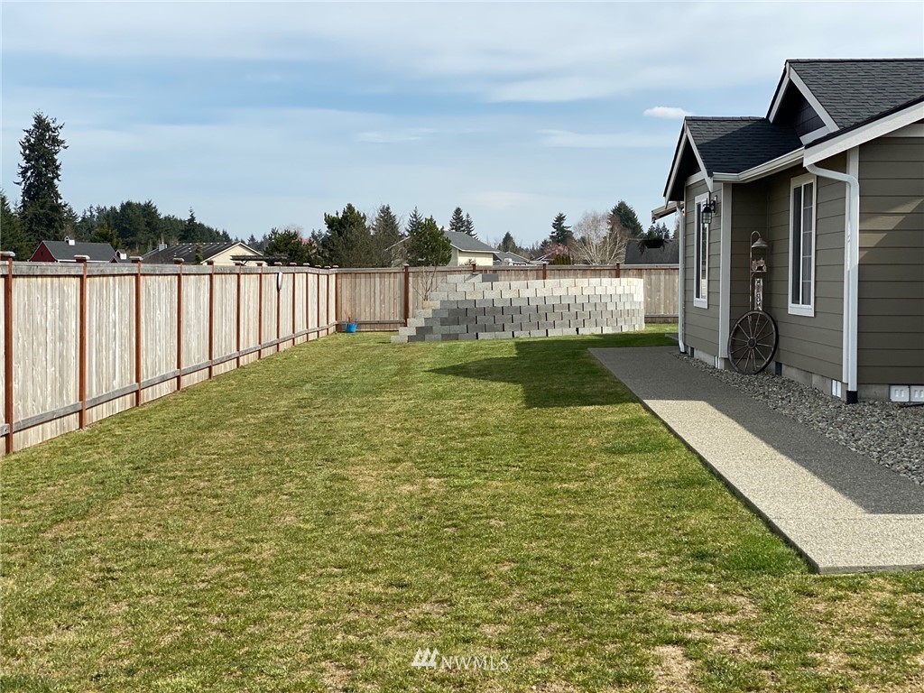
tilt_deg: -2.9
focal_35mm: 52
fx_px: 1388
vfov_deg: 28.0
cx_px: 462
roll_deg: +0.1
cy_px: 346
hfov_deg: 36.8
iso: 20
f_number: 2
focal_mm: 6
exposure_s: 1/2083
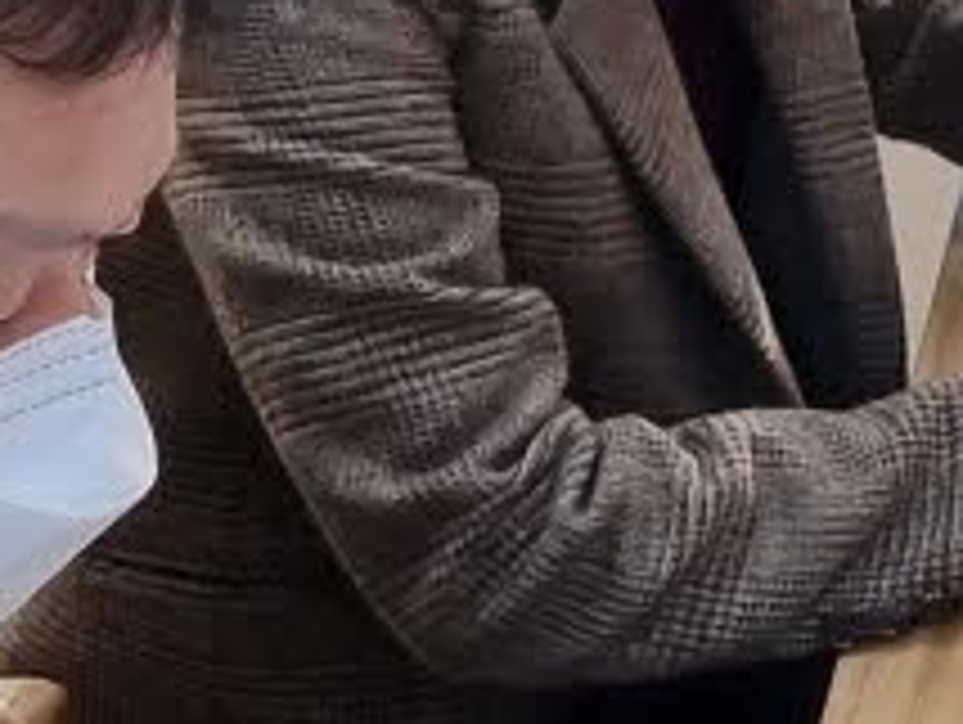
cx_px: 1832
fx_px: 5403
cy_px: 85
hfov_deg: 9.6
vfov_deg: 7.7
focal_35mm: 194
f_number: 1.8
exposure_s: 1/120
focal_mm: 5.4
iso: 50
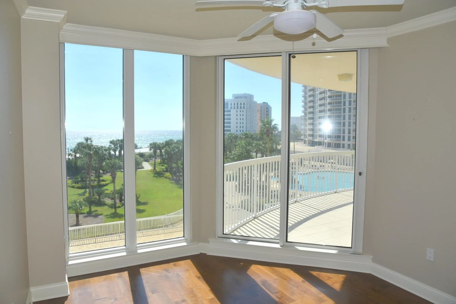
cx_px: 228
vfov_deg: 53.1
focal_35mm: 24
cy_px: 152
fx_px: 304
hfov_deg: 73.7
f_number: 9
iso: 100
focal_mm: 24
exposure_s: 1/200
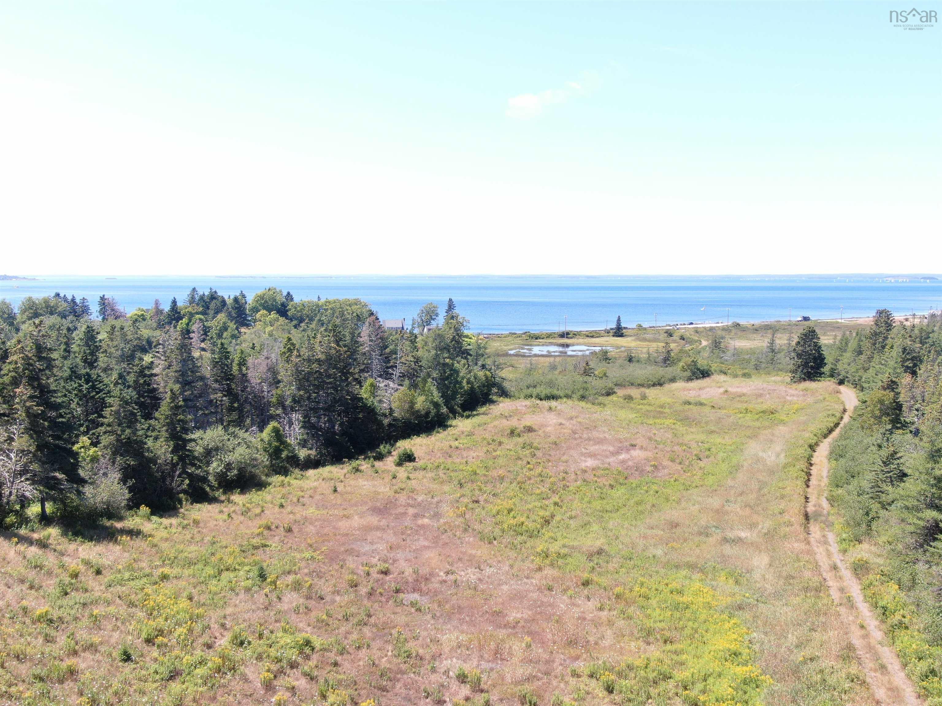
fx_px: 1034
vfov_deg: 37.7
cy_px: 353
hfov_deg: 49.0
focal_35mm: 38
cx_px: 471
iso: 110
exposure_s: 1/320
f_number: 3.4
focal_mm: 6.48
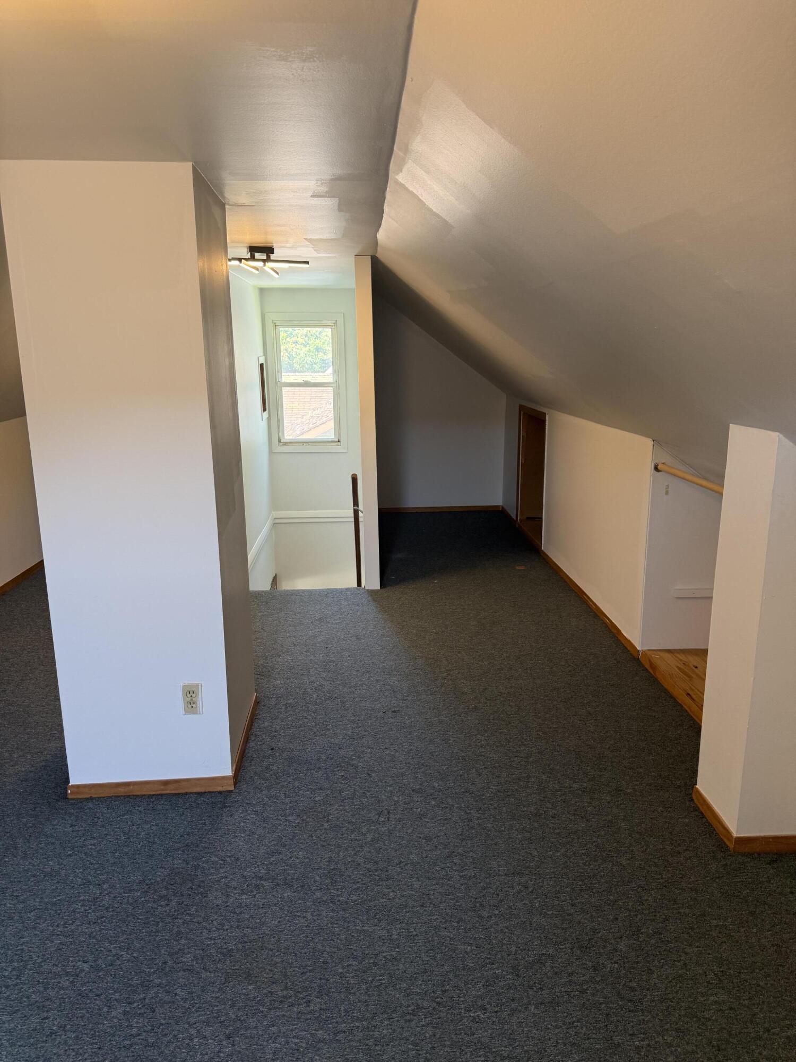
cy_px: 531
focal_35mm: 24
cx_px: 398
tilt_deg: -12.3
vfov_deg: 71.6
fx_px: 736
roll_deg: -0.1
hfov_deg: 56.8
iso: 125
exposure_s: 1/60
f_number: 1.78
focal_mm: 6.76
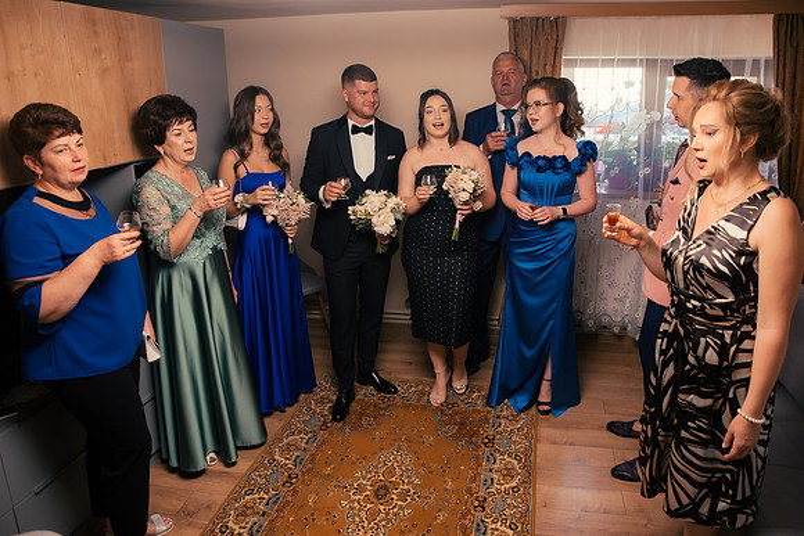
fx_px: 580
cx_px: 418
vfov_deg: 49.6
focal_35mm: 26
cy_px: 246
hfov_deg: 69.4
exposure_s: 1/200
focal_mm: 24
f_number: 3.2
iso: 800
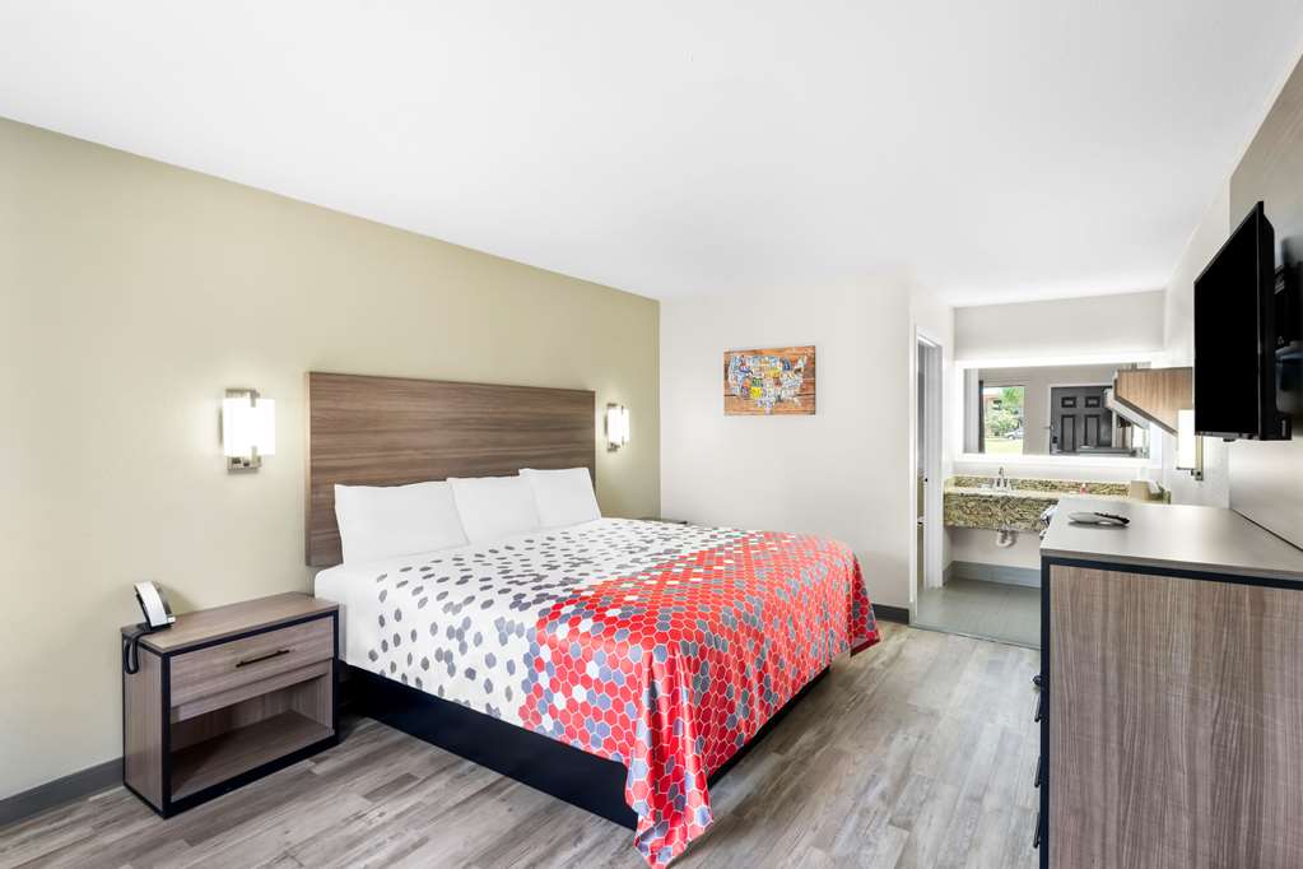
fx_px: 579
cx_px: 652
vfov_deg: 73.7
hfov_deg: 96.7
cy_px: 434
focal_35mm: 16
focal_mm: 16
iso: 100
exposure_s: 1.3
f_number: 8
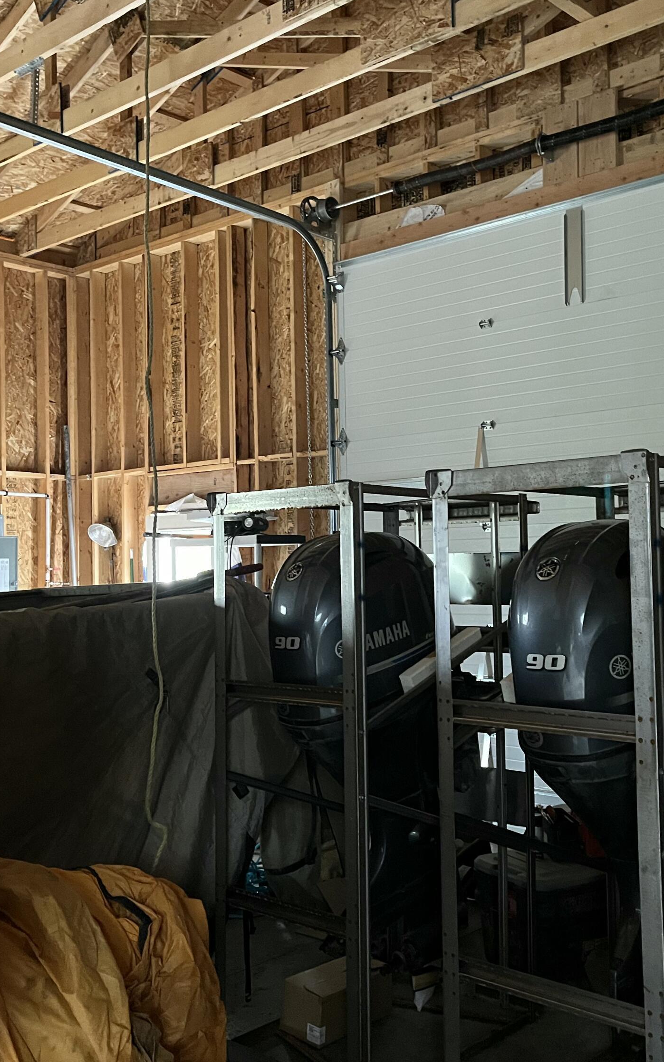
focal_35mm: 37
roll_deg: +0.9
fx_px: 1071
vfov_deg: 52.7
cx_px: 389
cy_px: 533
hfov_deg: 34.4
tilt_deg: +0.8
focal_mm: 5.1
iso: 640
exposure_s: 1/30
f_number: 1.6
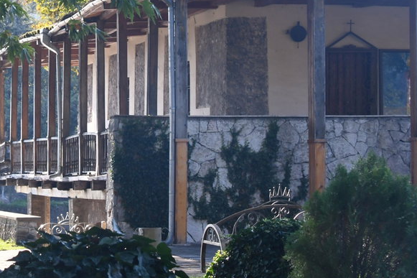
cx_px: 52
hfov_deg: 16.3
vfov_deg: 11.0
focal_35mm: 124
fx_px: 1436
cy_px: 37
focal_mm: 40
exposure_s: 1/60
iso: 640
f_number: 8
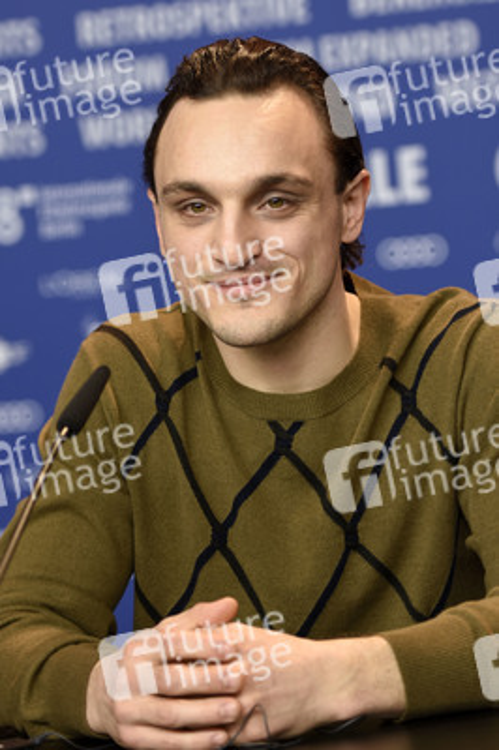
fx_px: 3124
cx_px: 250
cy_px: 375
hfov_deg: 9.1
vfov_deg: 13.7
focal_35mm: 150
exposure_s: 1/320
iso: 640
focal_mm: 100
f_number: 3.2
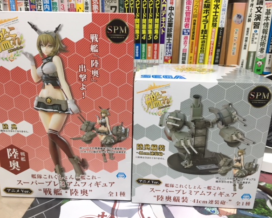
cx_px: 128
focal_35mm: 31
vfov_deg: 47.2
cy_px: 107
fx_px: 250
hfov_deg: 57.1
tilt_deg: -17.8
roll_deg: -1.1
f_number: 2.2
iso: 100
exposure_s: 1/30
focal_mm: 4.15
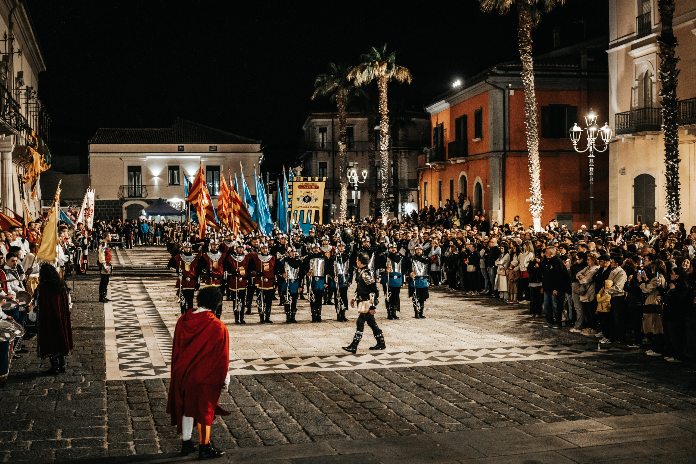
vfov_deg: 33.4
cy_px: 232
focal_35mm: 40
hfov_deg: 48.5
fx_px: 773
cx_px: 348
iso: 3200
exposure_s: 1/160
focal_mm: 40
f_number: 2.5
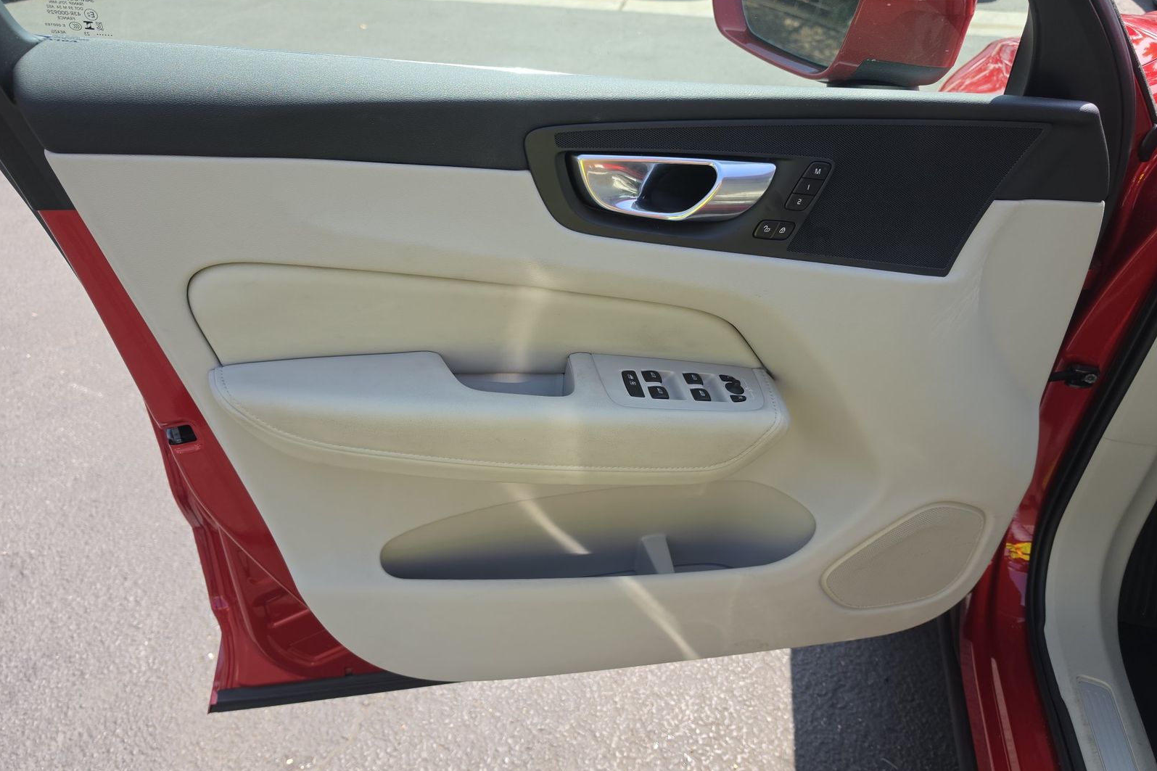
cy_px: 403
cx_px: 577
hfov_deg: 73.7
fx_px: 771
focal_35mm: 24
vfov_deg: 53.1
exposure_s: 1/204
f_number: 1.4
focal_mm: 6.5
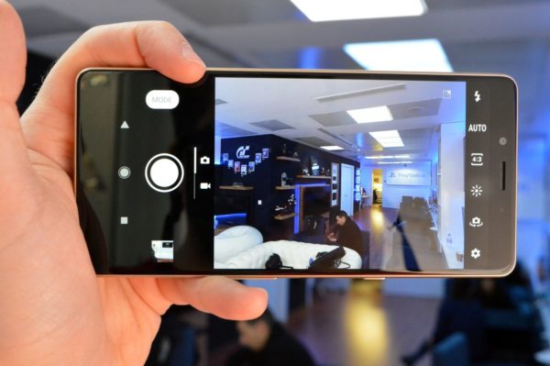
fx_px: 664
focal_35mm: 44
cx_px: 275
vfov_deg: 30.8
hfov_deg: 45.0
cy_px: 183
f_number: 10
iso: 3200
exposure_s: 1/60
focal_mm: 29
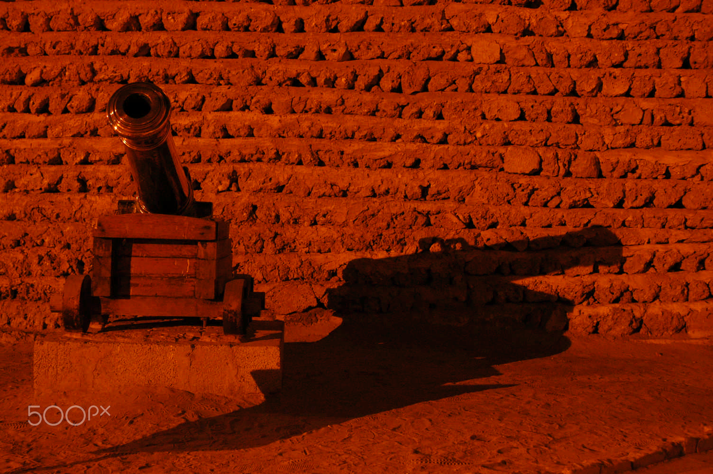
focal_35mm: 48
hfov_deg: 41.1
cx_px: 356
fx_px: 950
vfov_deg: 28.0
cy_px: 237
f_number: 5.6
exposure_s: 1.5
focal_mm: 32
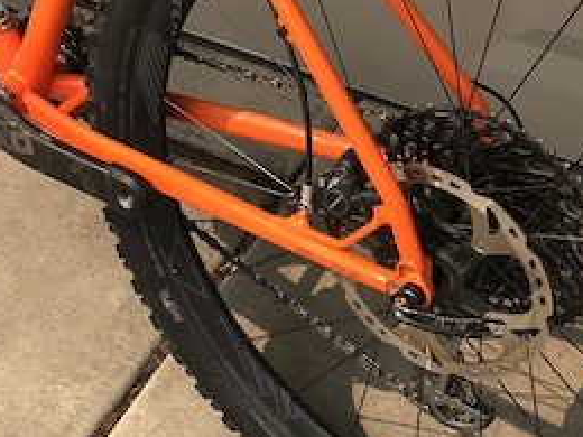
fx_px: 1448
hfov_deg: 21.7
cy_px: -123
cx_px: -31
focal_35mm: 86
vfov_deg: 16.3
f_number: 1.8
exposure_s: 1/727
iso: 20
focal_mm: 4
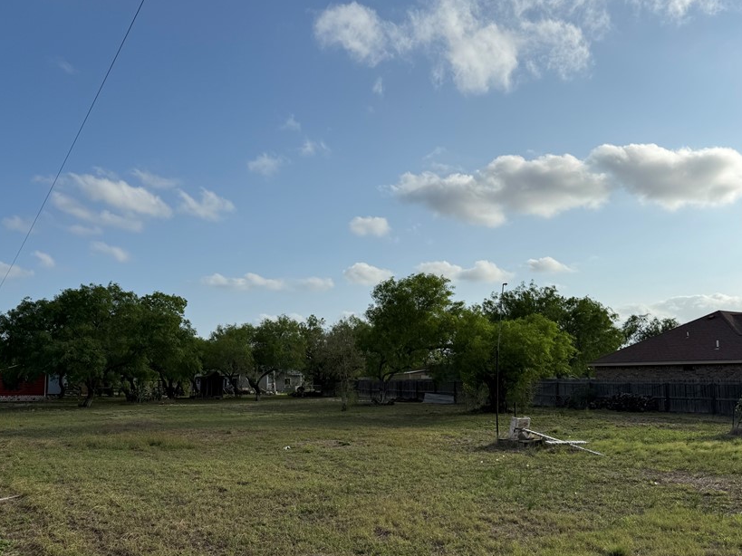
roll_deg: +0.2
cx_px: 353
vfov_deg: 46.7
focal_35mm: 30
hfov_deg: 59.9
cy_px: 315
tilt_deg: +6.5
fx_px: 643
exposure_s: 1/9091
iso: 80
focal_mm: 6.76
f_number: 1.78
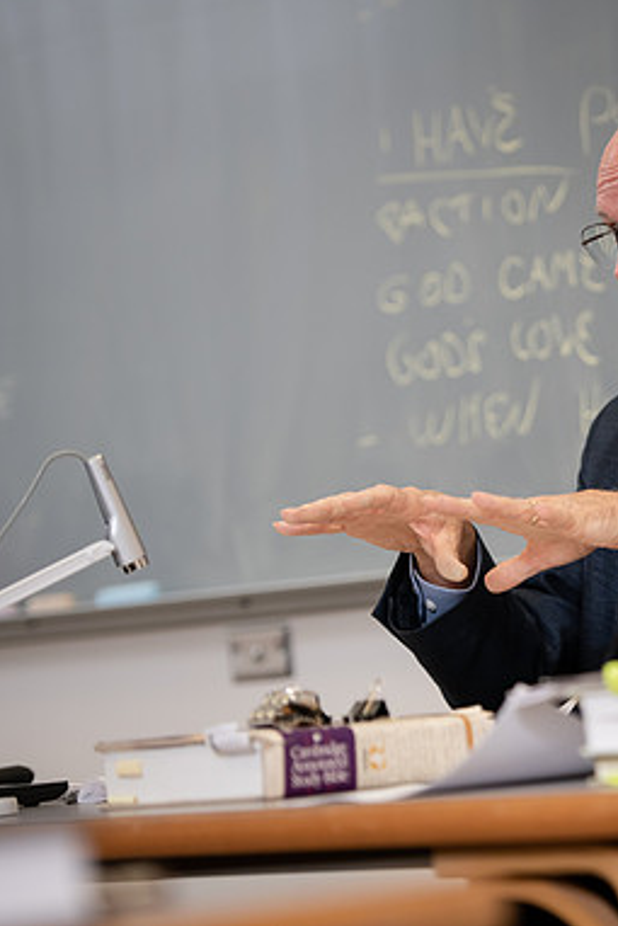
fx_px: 4373
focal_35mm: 170
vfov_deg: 12.1
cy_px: 462
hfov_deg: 8.0
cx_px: 603
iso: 640
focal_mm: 112
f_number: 3.2
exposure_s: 1/200
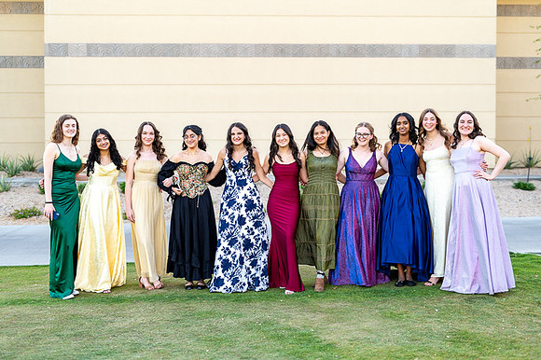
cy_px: 180
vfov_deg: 26.2
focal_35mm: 52
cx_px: 270
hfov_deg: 38.5
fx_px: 775
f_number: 2
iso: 100
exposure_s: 1/320
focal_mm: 50
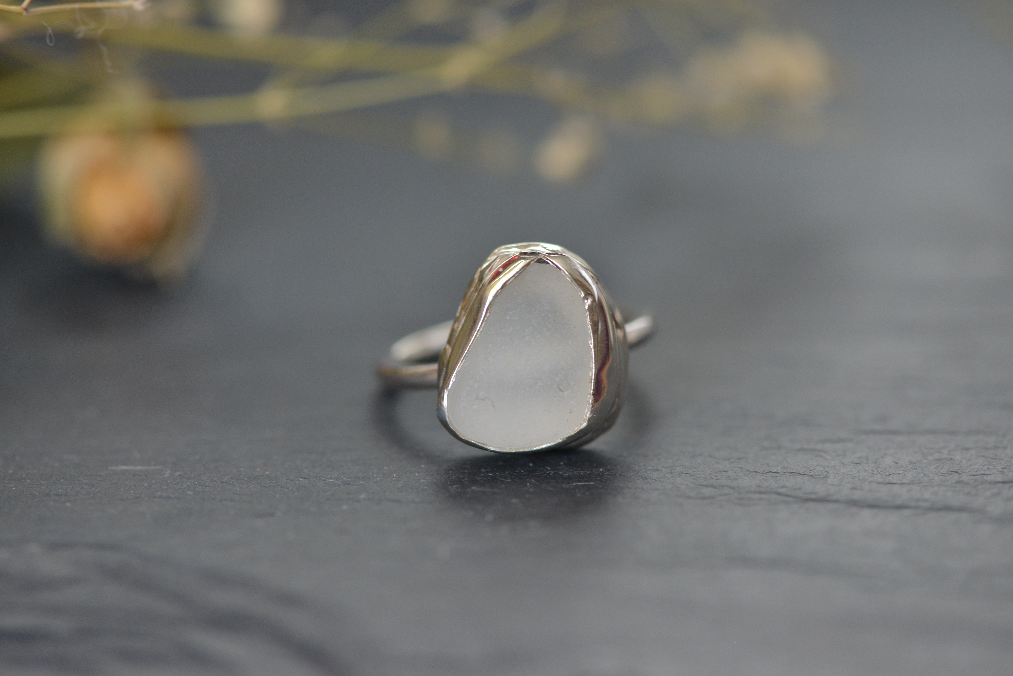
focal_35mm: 105
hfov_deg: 19.4
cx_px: 506
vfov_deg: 13.1
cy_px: 338
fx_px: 2956
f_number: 6.3
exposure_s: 1/160
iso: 800
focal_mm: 105
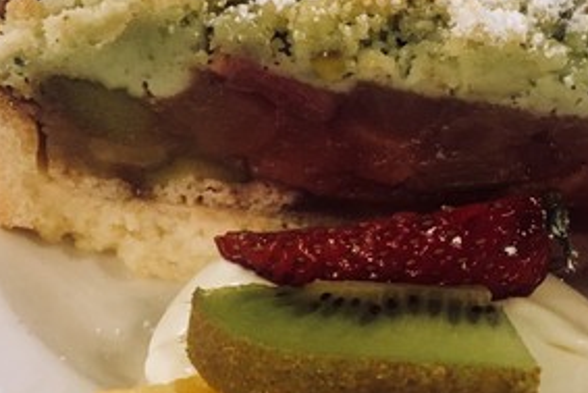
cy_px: 148
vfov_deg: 21.2
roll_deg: -0.5
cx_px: 332
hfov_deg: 31.4
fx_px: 1046
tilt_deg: -36.6
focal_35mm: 64
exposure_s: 1/17
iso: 200
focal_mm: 4.15
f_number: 2.2
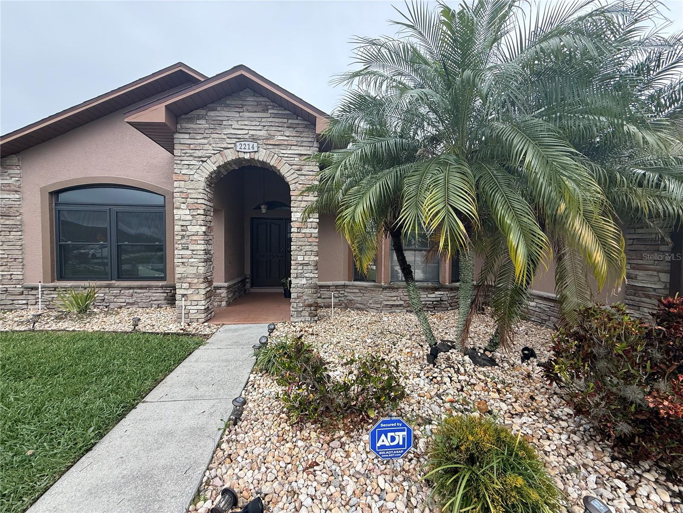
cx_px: 342
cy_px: 256
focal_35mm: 14
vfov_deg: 85.7
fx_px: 276
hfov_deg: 102.1
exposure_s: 1/381
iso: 50
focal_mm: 2.22
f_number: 2.2
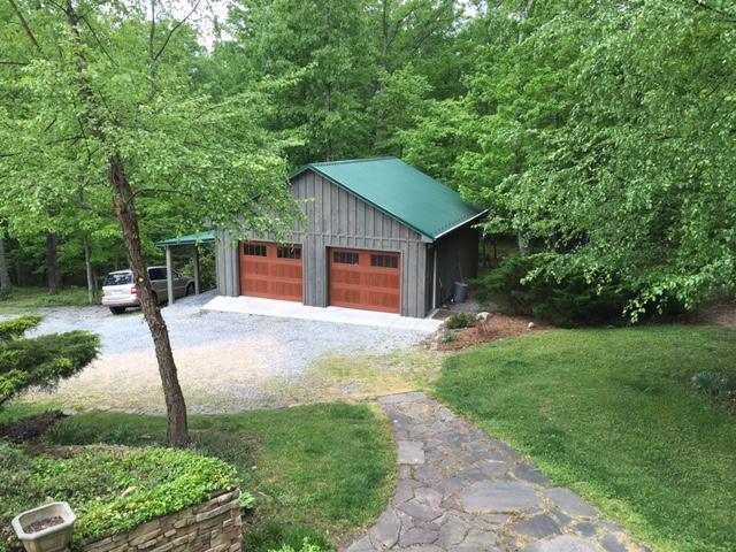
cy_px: 276
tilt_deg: -12.9
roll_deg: -0.7
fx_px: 617
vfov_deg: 48.2
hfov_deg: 61.7
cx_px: 368
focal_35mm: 29
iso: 25
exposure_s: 1/308
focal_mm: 4.15
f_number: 2.2
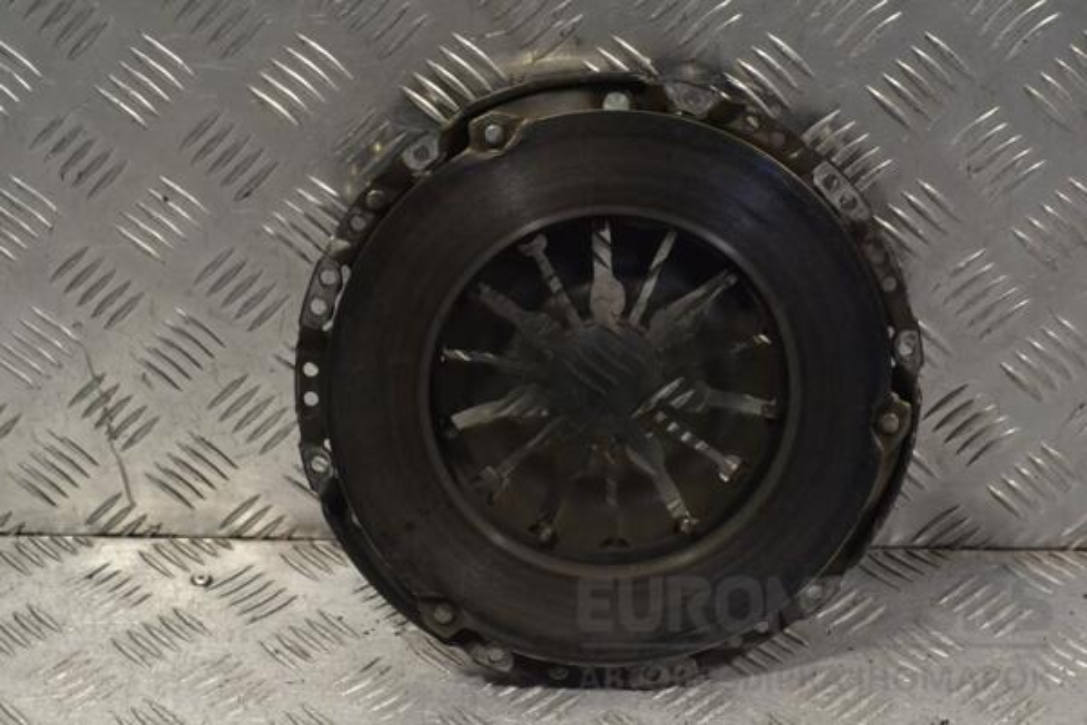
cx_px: 544
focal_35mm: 82
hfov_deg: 24.6
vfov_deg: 16.6
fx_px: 2491
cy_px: 362
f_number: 9
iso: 3200
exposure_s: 1/320
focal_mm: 55
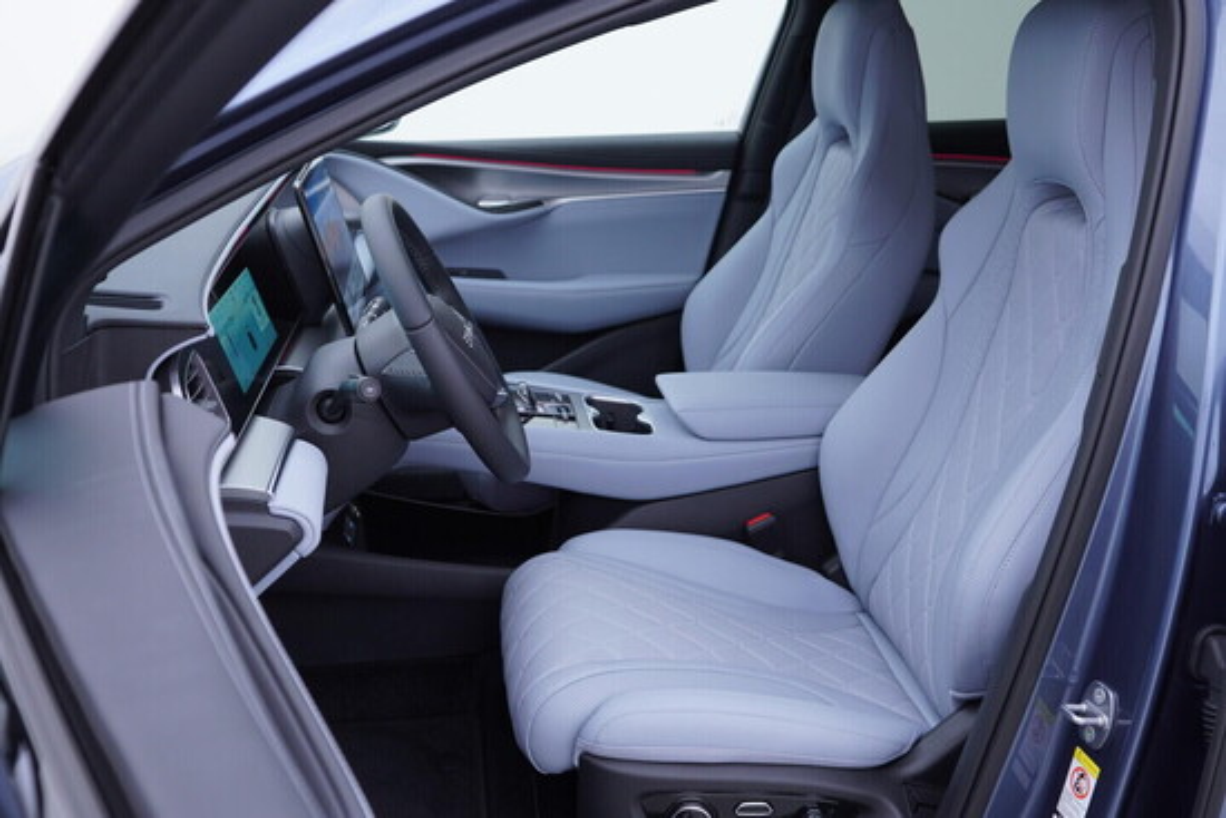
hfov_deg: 53.1
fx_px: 1226
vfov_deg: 36.9
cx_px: 613
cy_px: 409
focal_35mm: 36
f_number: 3.2
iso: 125
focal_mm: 24
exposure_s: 1/50
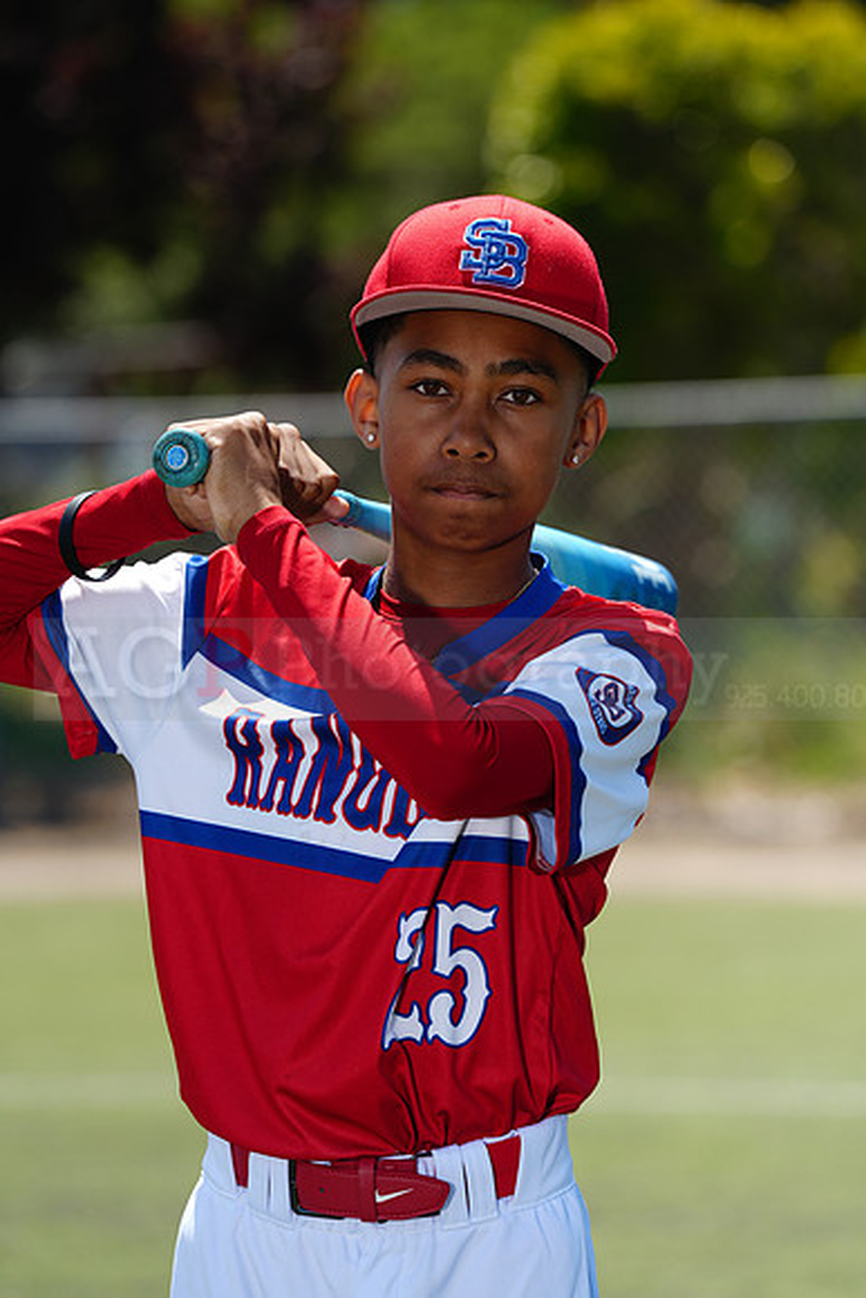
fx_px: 7212
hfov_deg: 6.9
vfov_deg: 10.3
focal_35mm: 200
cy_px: 649
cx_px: 433
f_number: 5
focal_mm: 200
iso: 50
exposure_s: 1/250
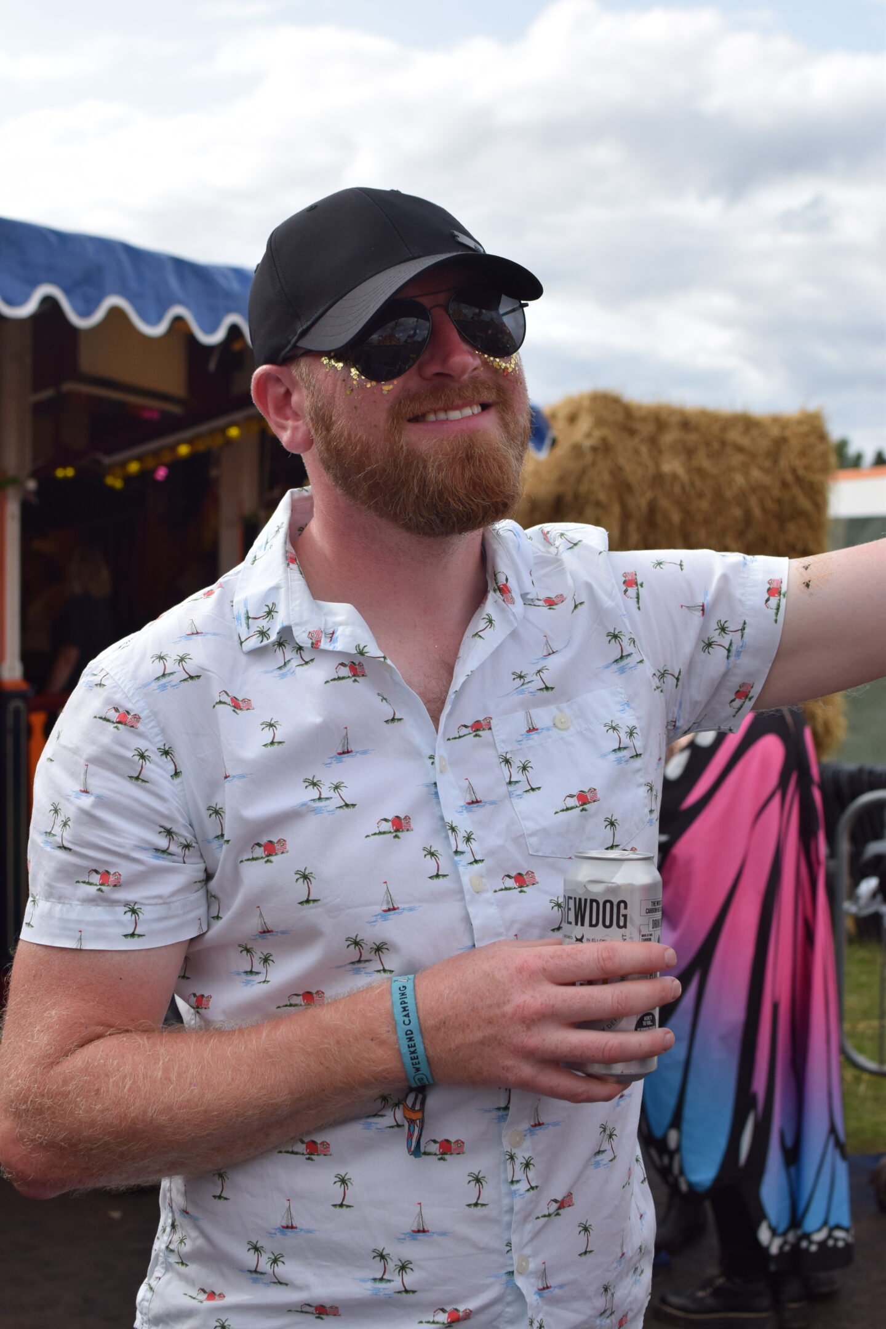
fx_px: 1938
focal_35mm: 52
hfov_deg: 25.8
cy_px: 664
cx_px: 443
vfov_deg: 37.9
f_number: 6.3
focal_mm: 35
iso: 400
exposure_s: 1/1600
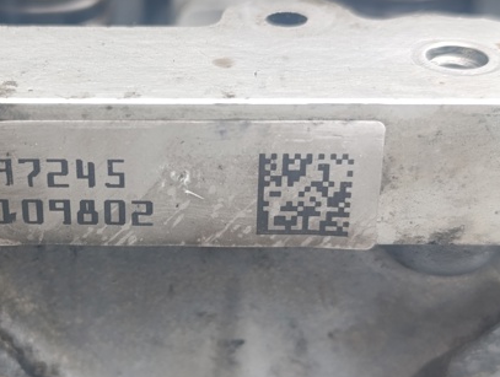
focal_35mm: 72
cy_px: 194
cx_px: 135
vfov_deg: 20.5
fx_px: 1042
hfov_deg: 26.7
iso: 50
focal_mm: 6.14
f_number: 1.6
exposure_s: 1/99.9
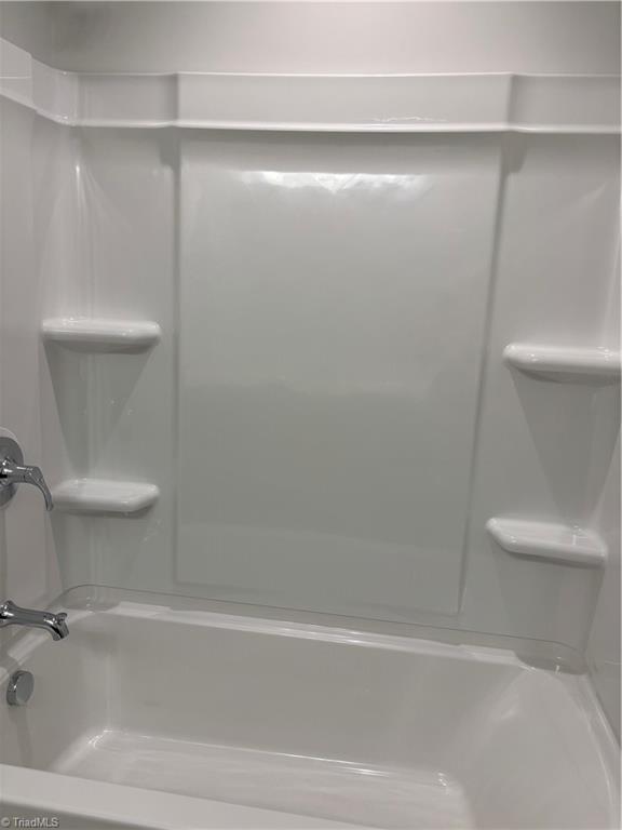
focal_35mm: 26
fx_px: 623
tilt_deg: -10.9
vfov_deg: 67.3
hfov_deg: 53.1
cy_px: 415
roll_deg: -3.9
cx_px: 311
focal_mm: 5.96
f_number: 1.6
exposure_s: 1/120
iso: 64
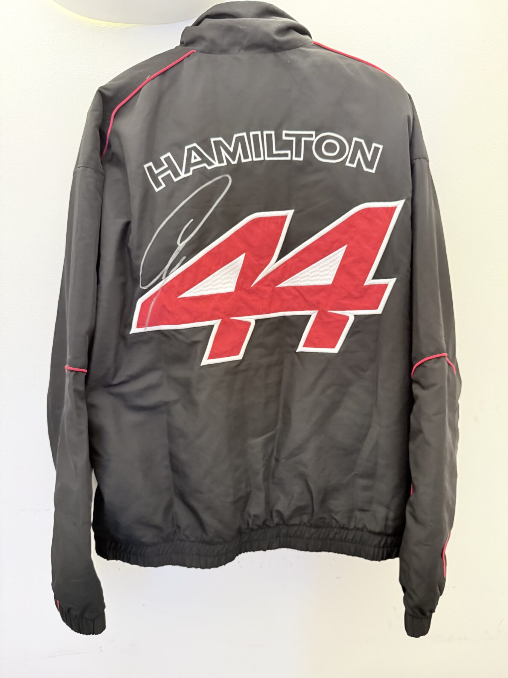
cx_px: 254
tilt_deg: -12.0
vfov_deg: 71.6
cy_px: 339
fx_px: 470
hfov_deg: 56.8
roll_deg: -0.1
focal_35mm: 24
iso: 800
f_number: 1.78
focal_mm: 6.76
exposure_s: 1/25
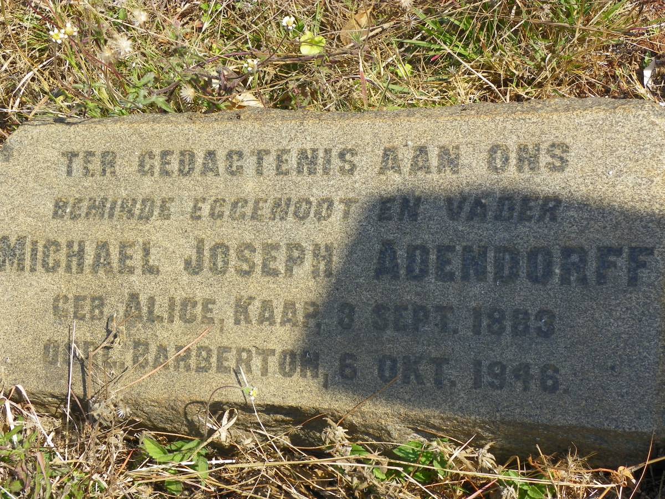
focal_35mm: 80
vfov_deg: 18.4
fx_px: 1537
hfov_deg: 24.4
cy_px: 250
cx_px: 332
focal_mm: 14.2
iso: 64
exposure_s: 1/200
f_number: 5
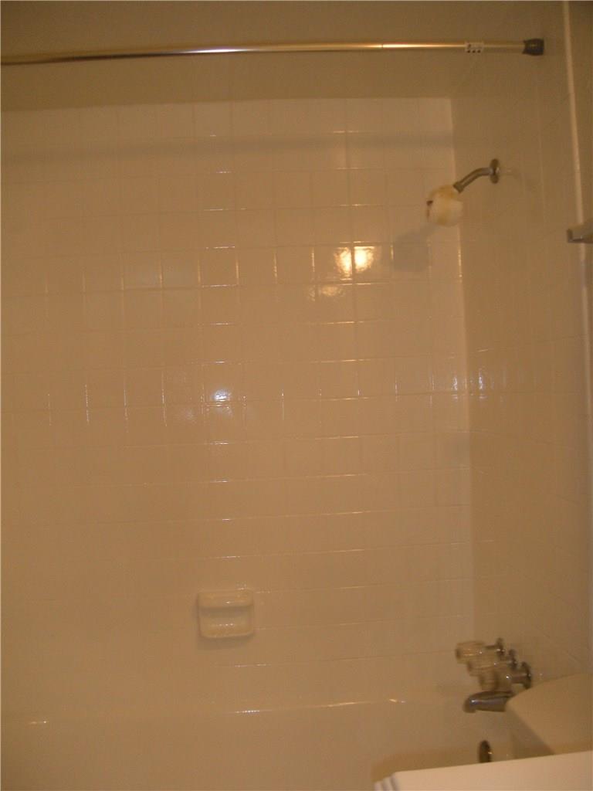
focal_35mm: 35
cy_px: 396
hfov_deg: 40.7
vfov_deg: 52.6
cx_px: 296
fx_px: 799
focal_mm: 5.9
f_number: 3.8
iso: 200
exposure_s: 1/30
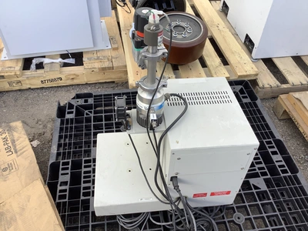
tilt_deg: -45.3
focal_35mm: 31
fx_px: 276
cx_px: 154
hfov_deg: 58.4
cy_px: 116
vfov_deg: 45.4
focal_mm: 3.3
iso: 25
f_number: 2.4
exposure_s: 1/245
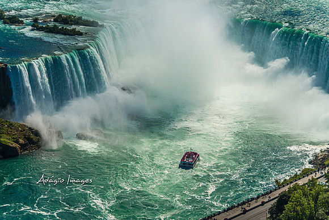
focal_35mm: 90
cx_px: 164
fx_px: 823
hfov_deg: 22.6
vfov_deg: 15.2
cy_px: 110
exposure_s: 1/1250
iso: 100
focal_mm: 60
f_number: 5.6
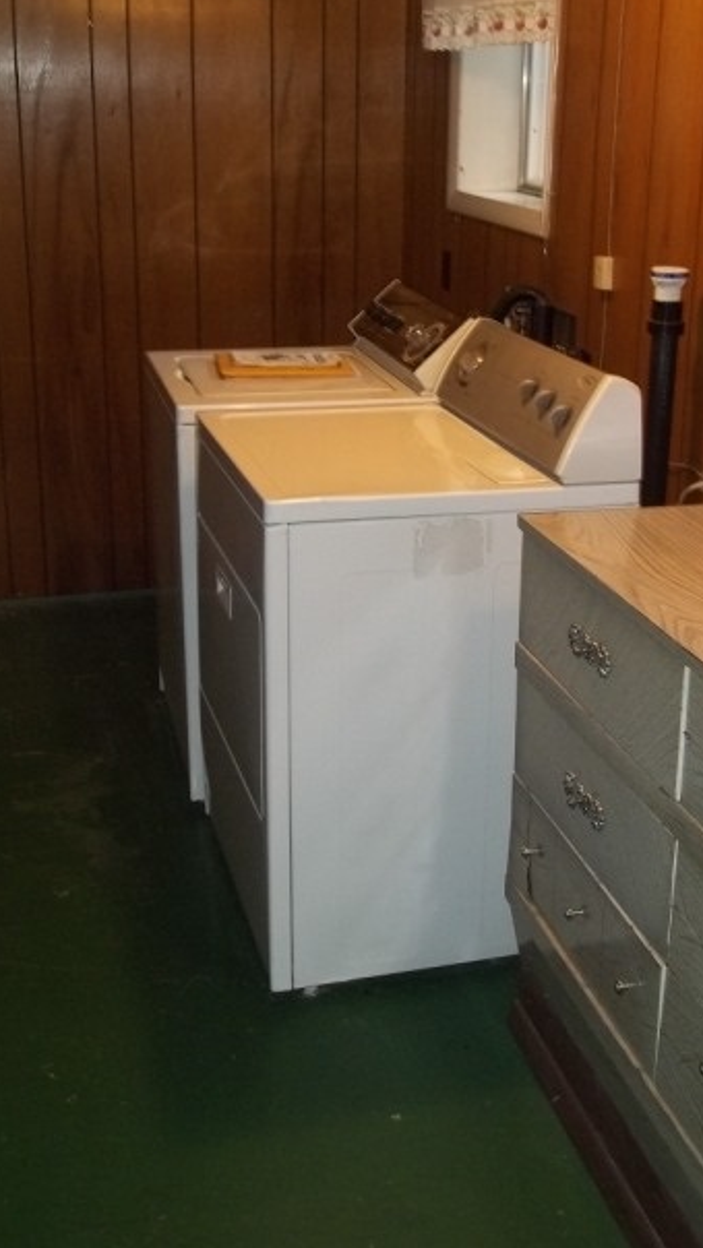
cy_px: 605
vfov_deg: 45.5
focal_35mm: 45
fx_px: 1490
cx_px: 484
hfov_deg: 26.4
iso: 160
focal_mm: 7.1
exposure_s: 1/40
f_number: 3.2
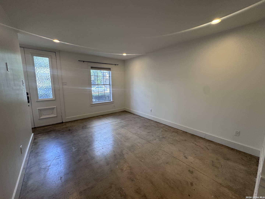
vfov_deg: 85.7
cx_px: 132
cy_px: 100
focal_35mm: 14
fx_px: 107
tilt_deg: -9.2
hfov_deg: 102.1
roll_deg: -0.3
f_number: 2.2
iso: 125
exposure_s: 1/120
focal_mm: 2.22
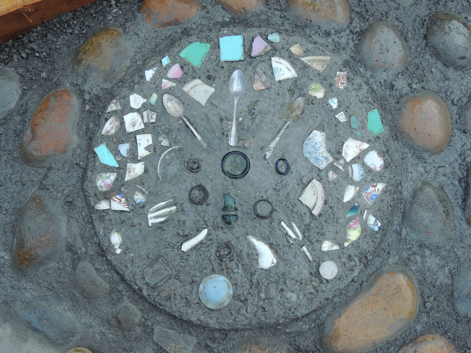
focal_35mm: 35
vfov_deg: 40.7
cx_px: 236
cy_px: 176
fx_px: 476
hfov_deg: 52.6
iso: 160
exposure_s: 1/50
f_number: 3.3
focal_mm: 6.2
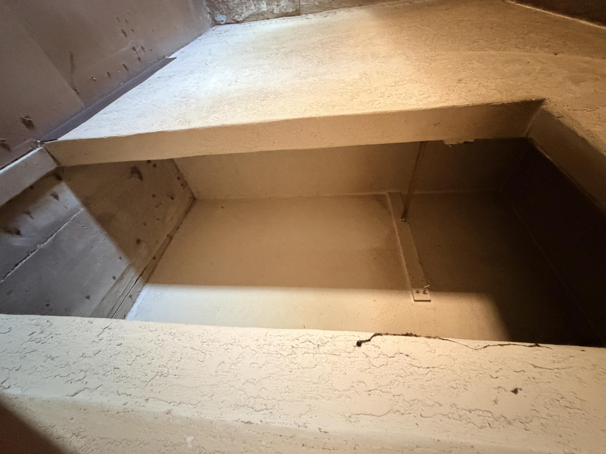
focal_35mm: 14
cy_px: 227
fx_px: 245
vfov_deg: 85.7
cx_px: 303
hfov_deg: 102.1
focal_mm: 2.22
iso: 1250
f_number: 2.2
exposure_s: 1/43
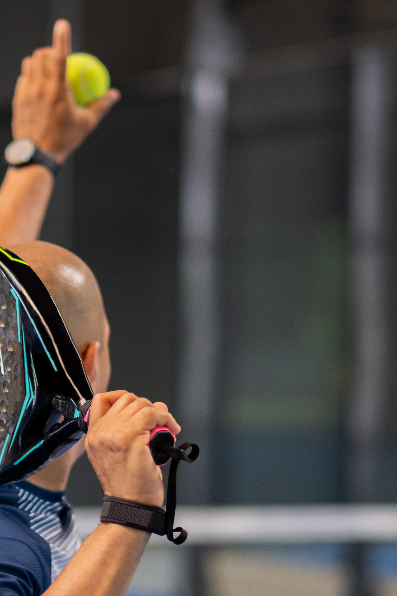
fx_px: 2895
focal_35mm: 175
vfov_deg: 11.7
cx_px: 59
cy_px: 347
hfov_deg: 7.8
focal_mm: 56
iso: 640
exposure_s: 1/640
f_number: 1.2
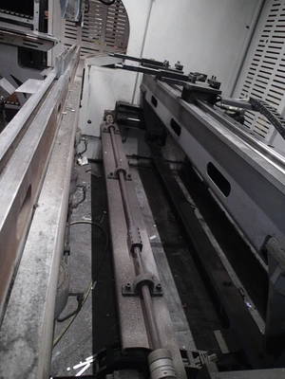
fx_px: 274
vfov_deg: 69.4
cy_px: 190
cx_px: 142
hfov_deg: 54.9
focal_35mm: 25
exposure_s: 1/30
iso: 200
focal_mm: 4.5
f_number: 2
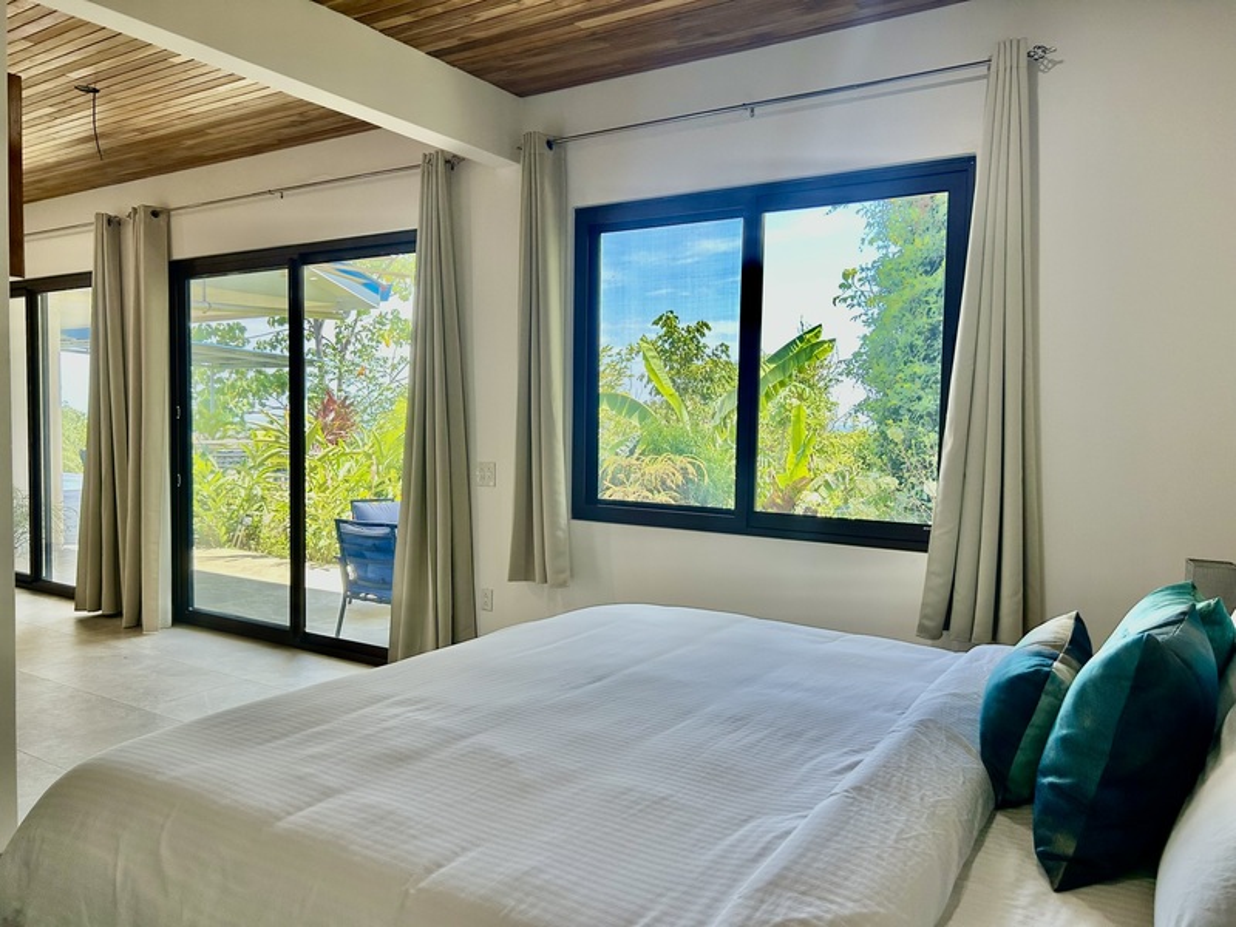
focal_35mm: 26
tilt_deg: -1.9
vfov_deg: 53.1
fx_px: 928
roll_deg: -0.9
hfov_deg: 67.3
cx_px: 618
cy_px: 464
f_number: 1.5
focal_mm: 5.7
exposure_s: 1/200
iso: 50
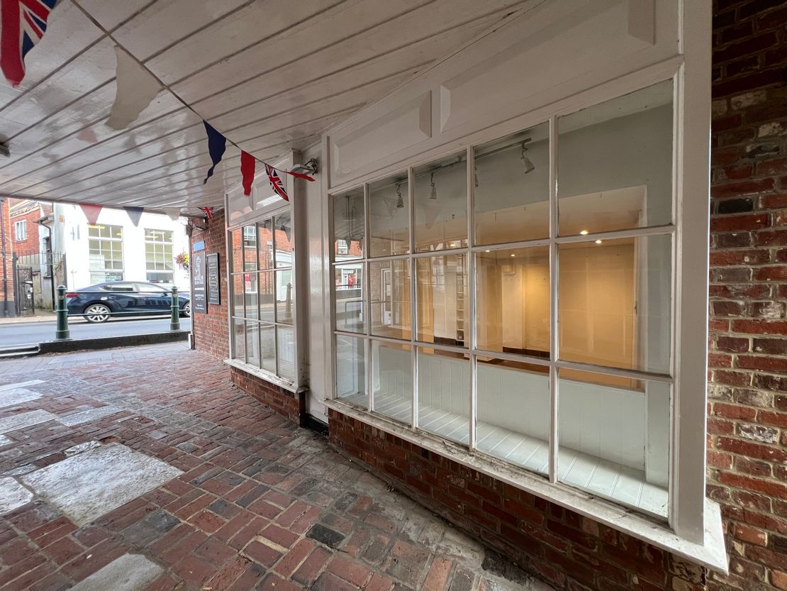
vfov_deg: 89.9
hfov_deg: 106.2
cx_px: 394
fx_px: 296
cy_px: 296
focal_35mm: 13
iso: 125
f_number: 1.8
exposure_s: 1/99
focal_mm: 1.57
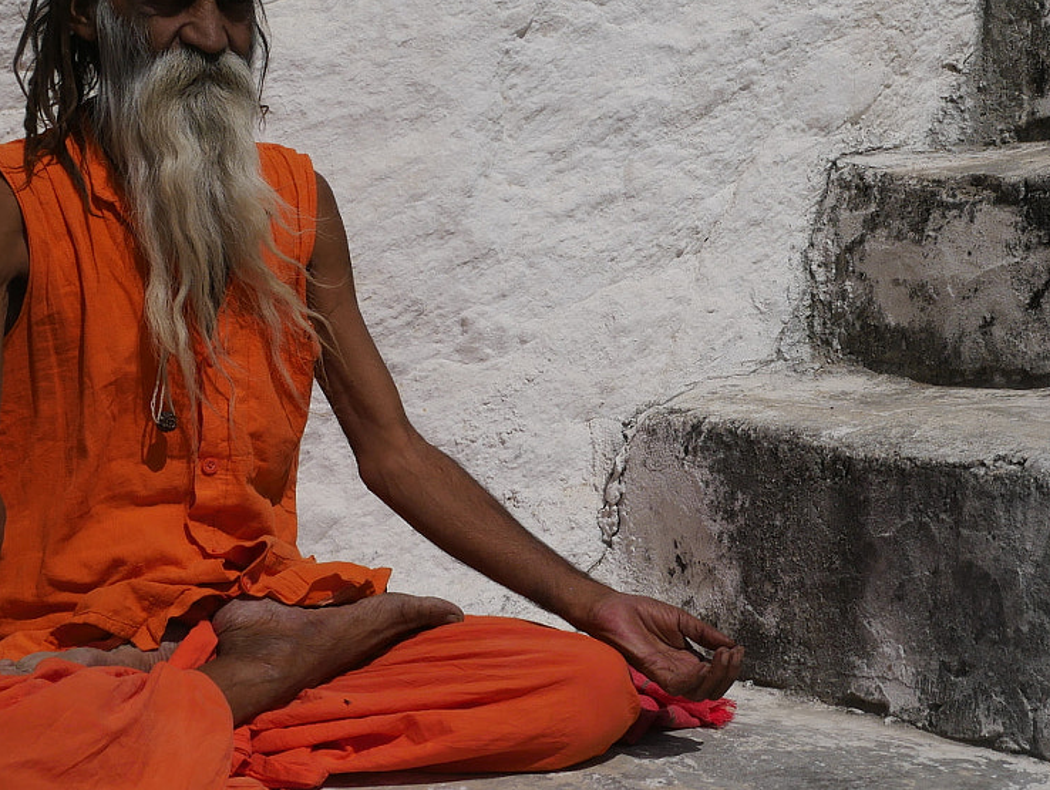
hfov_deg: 24.9
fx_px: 2368
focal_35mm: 78
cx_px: 635
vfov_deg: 18.9
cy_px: 279
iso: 200
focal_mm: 18
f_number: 11
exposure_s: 1/1000
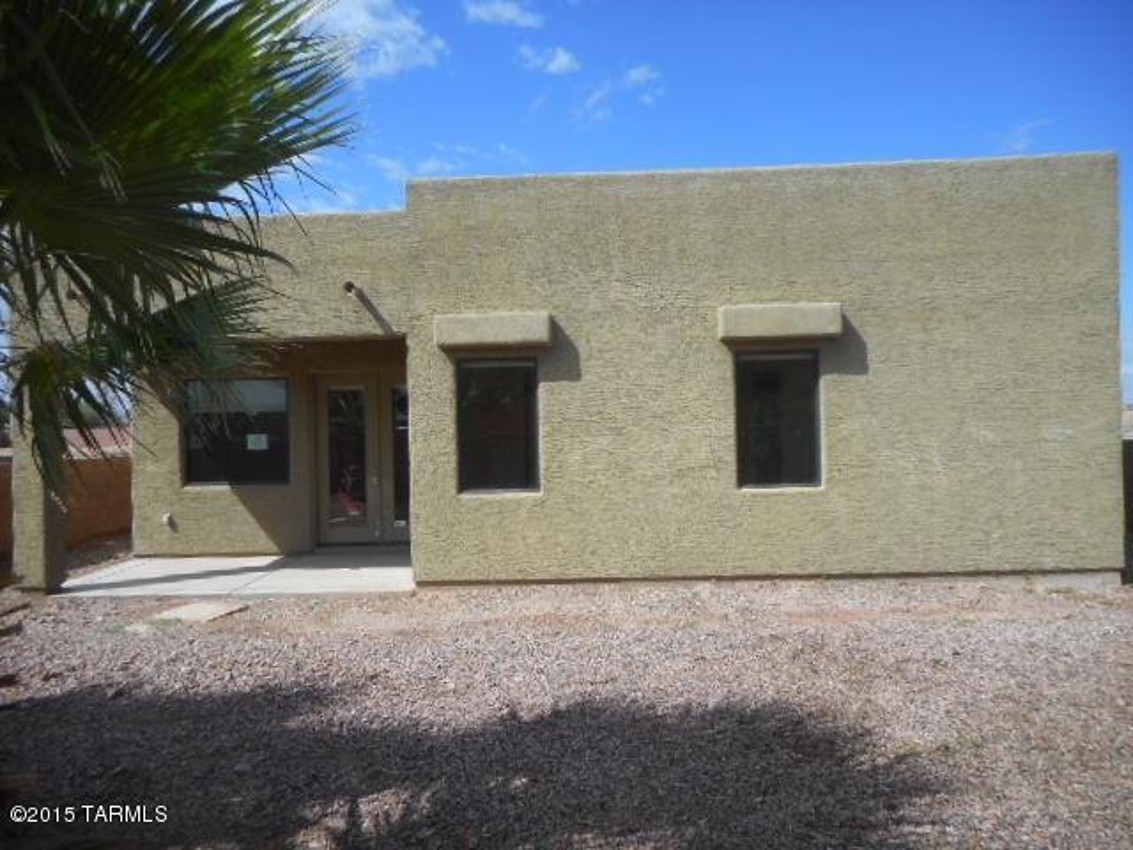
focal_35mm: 25
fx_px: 818
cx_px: 566
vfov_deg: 54.9
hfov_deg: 69.4
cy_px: 425
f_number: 3.7
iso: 80
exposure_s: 1/800
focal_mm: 4.5
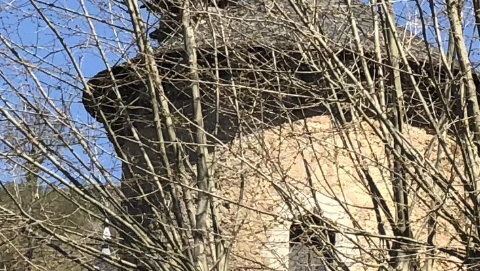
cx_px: 845
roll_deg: +0.0
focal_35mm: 309
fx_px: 3934
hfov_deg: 6.8
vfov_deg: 3.9
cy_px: 597
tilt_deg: +9.5
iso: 16
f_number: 2.4
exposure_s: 1/906
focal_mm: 6
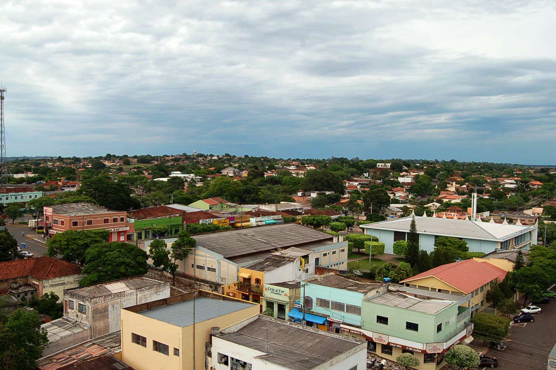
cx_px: 278
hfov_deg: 55.1
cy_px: 185
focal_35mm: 34
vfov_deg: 38.3
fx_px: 532
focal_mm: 23
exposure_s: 1/250
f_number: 8
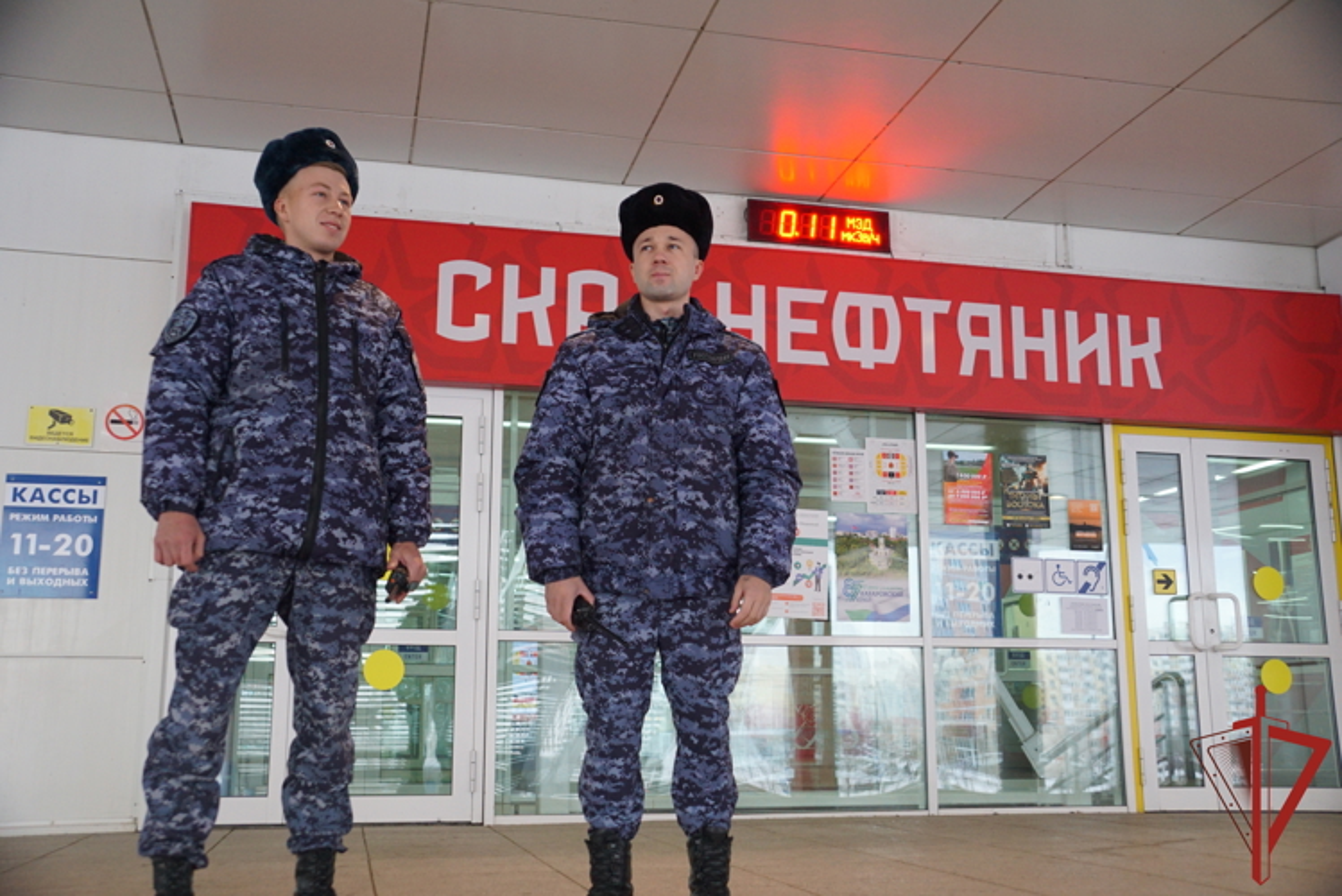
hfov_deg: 53.1
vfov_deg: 36.9
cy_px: 448
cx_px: 671
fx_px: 1342
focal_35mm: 36
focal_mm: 24
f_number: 4
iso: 800
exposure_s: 1/160
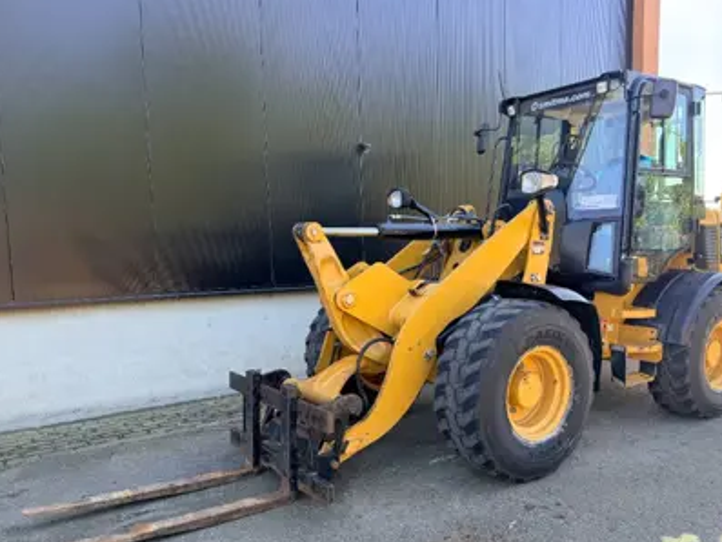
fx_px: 605
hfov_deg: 61.5
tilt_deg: -6.8
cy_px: 309
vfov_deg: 48.1
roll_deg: +0.8
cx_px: 400
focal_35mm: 29
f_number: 1.78
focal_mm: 6.76
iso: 100
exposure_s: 1/438
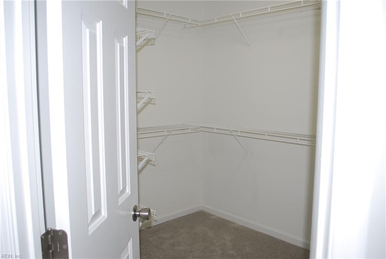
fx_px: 322
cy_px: 130
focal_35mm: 30
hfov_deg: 61.8
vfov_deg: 43.8
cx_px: 193
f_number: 3.8
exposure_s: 1/60
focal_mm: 20
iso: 200
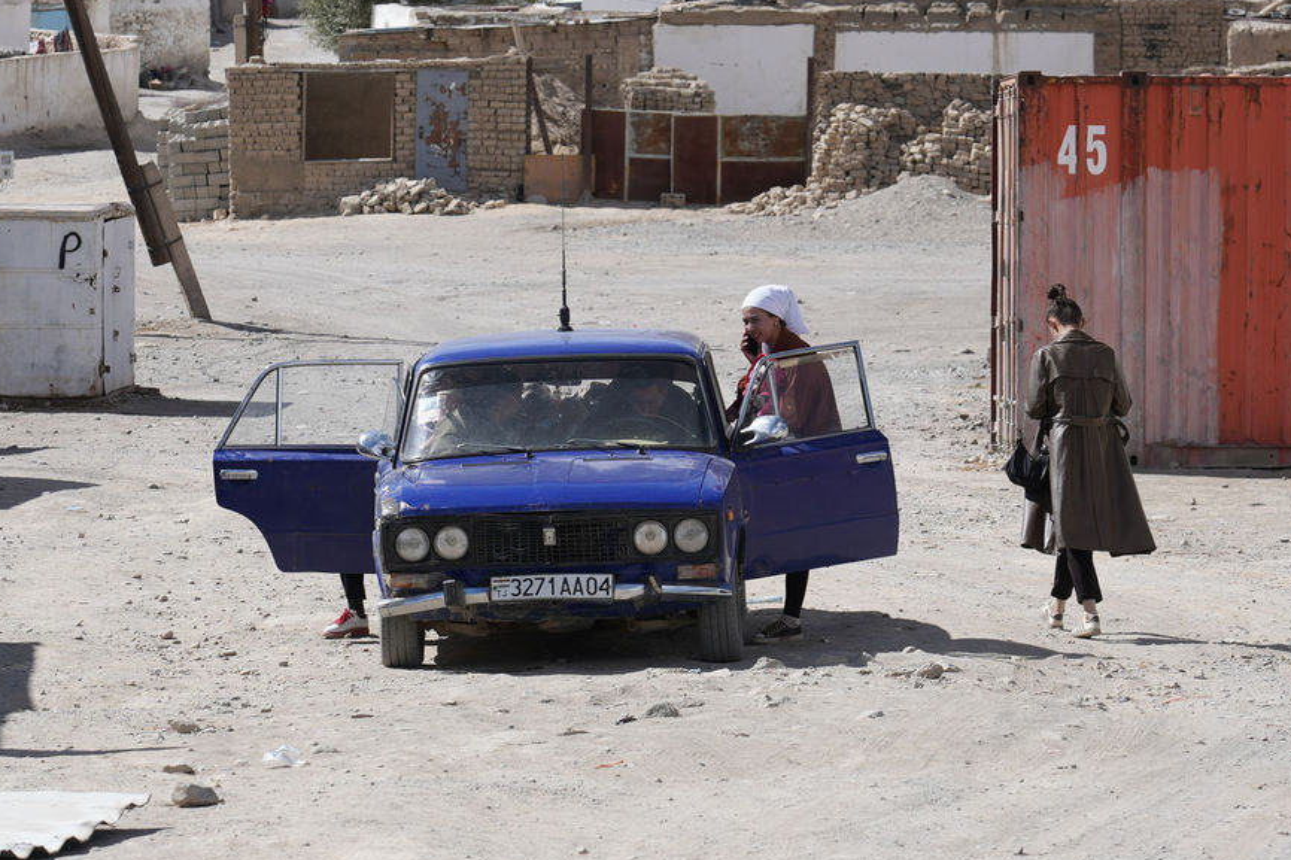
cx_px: 572
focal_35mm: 194
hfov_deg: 10.6
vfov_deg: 7.1
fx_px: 6955
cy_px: 326
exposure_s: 1/400
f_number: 6.3
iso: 100
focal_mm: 105
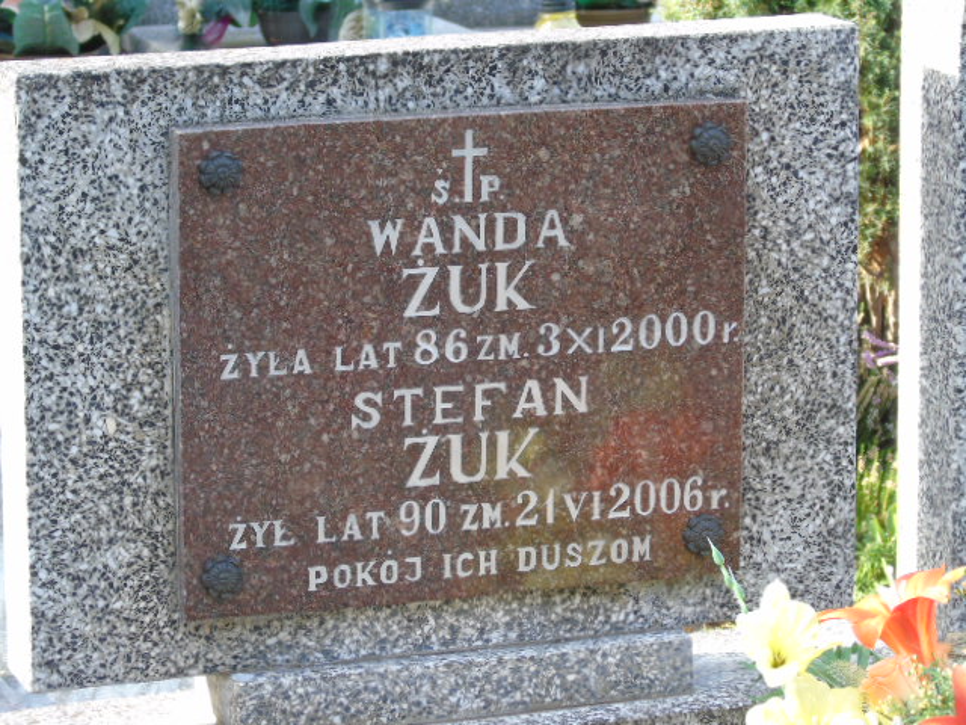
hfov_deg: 13.9
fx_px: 3963
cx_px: 483
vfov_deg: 10.4
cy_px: 362
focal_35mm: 142
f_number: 4.7
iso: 250
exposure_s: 1/125
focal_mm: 25
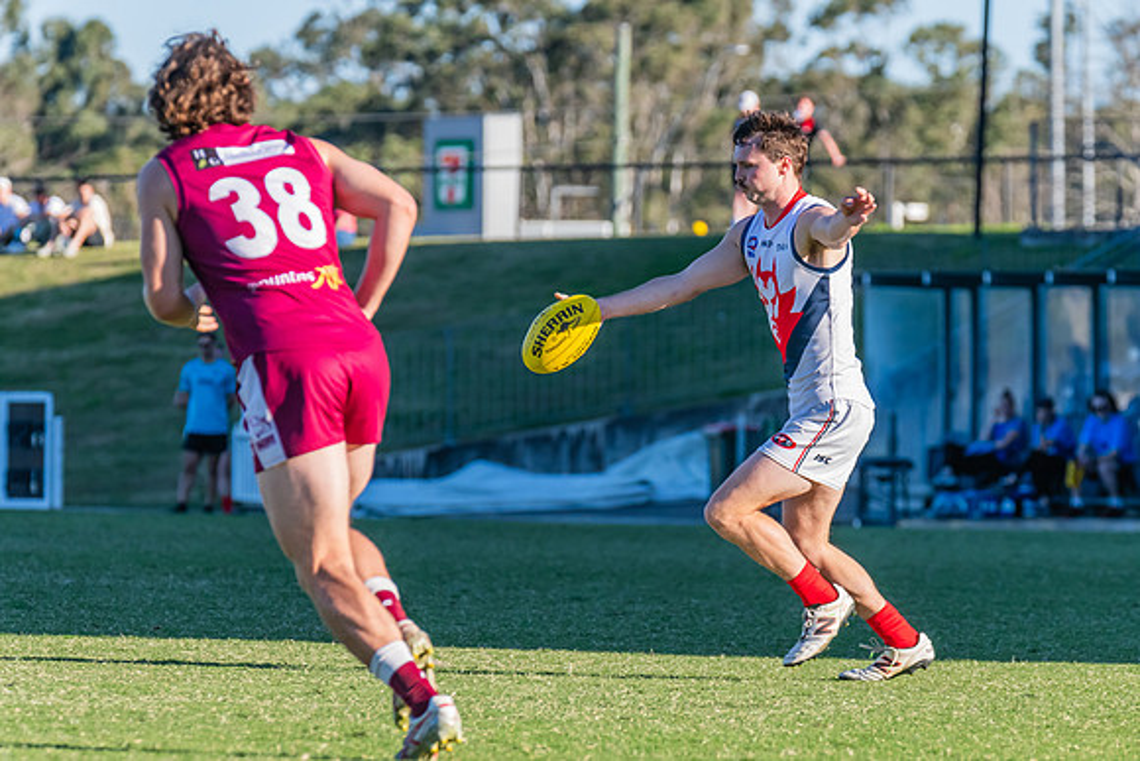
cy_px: 446
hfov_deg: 5.8
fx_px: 11189
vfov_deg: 3.9
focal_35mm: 353
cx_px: 683
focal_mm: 290
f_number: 9
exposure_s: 1/1250
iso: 800
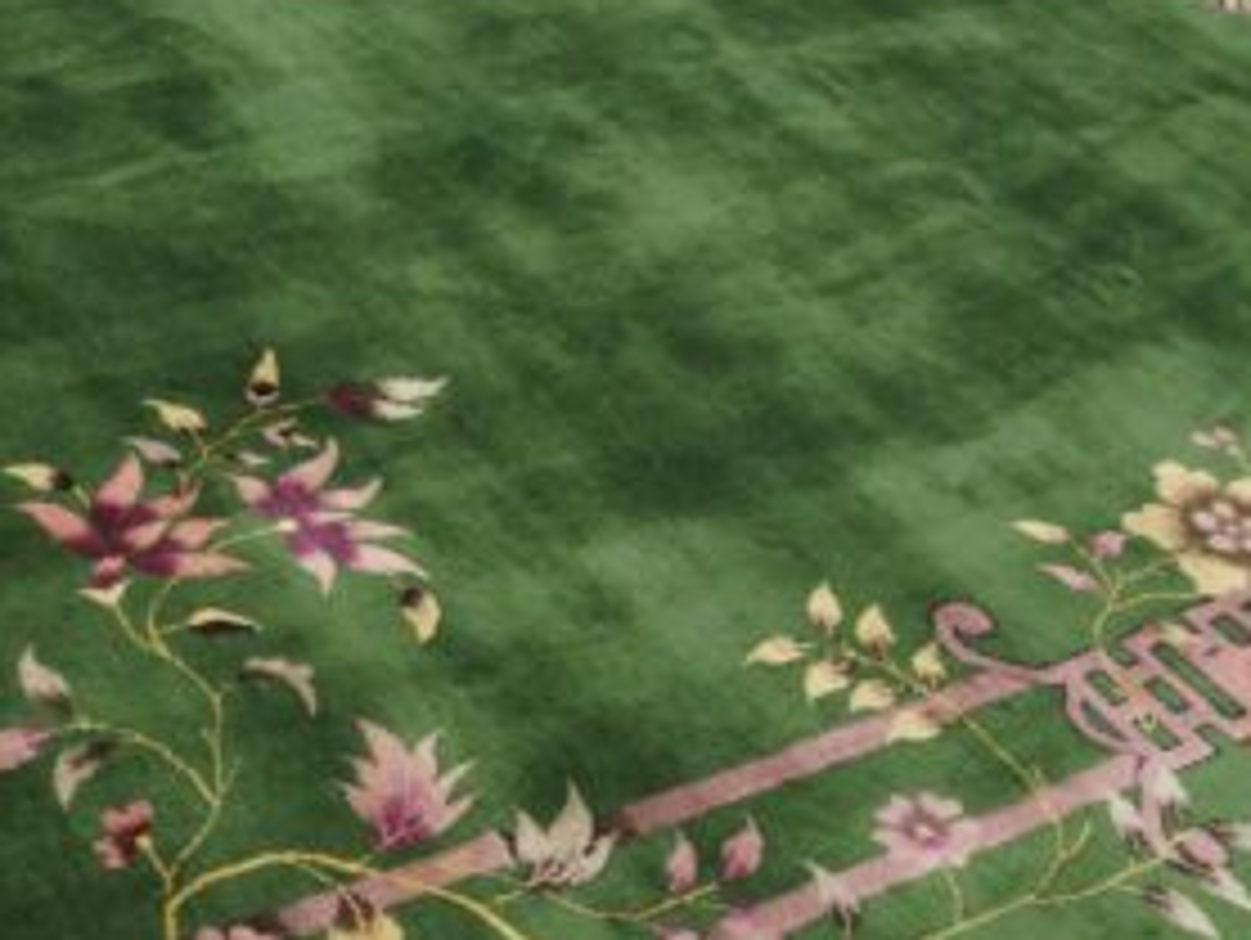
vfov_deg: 24.8
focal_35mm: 59
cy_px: 551
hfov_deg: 32.1
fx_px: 2135
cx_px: 333
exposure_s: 1/125
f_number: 3.5
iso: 3200
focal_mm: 19
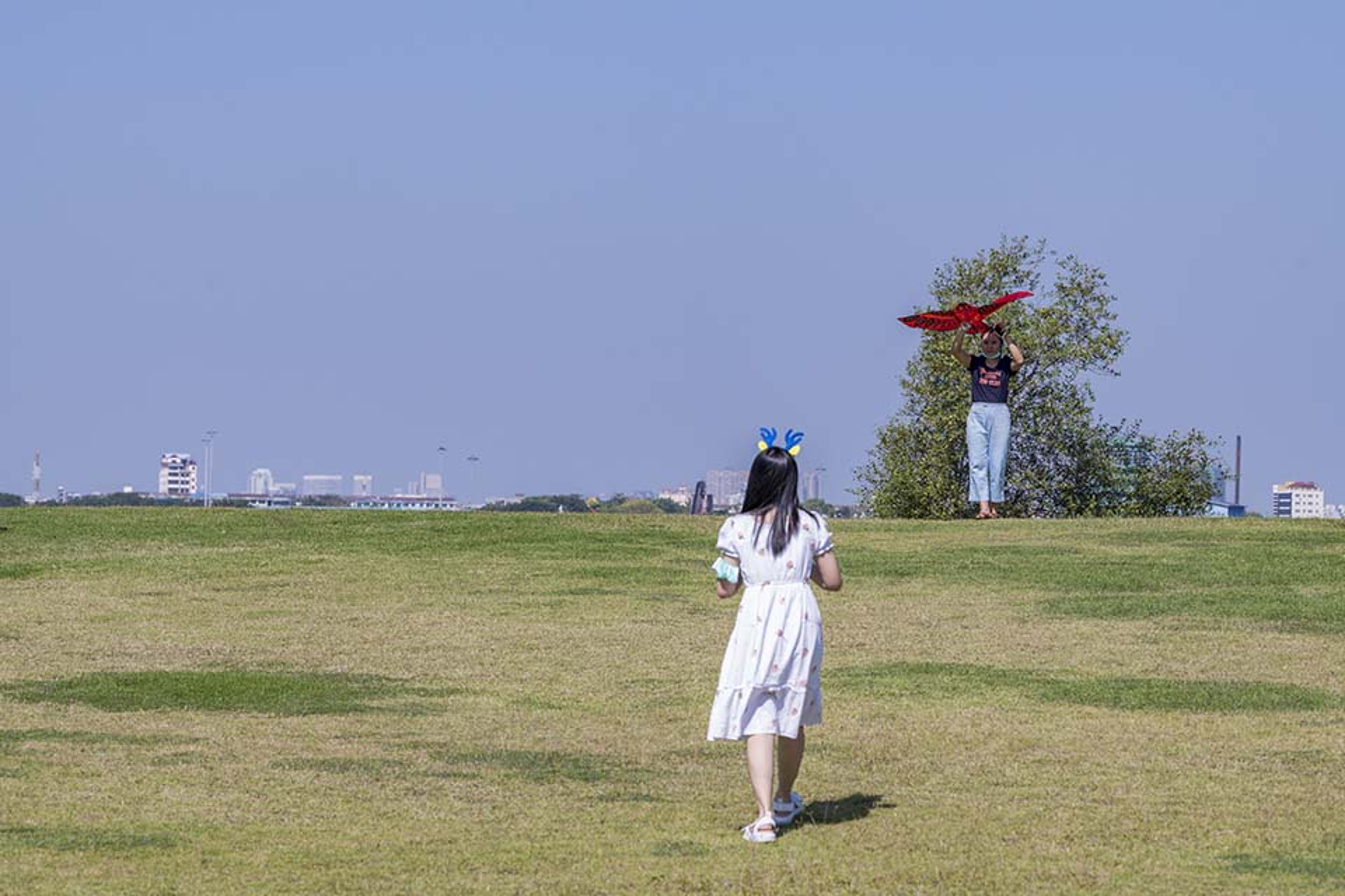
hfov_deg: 14.7
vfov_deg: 9.8
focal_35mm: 140
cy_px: 448
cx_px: 672
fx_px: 5230
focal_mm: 140
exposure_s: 1/640
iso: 280
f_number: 8
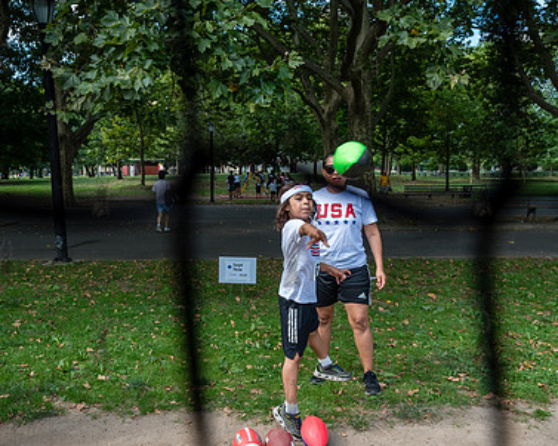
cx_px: 283
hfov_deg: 50.3
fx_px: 594
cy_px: 261
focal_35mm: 36
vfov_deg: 41.0
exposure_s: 1/250
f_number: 5.6
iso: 200
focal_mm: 24
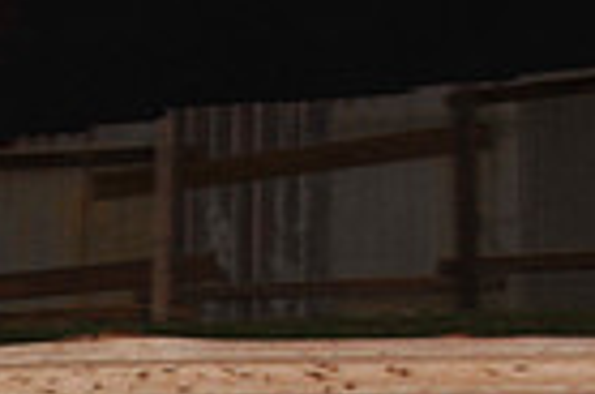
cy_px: 685
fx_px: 6893
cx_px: -544
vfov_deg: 3.3
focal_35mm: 418
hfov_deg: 4.9
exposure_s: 1/320
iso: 800
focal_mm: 100
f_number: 6.3
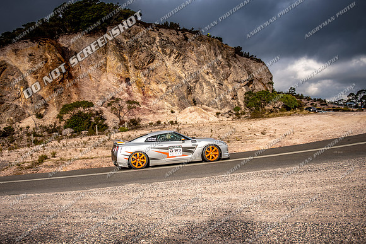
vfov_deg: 40.5
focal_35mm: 33
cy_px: 132
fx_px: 331
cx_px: 165
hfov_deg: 57.8
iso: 100
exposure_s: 1/1000
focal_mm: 29
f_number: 2.8
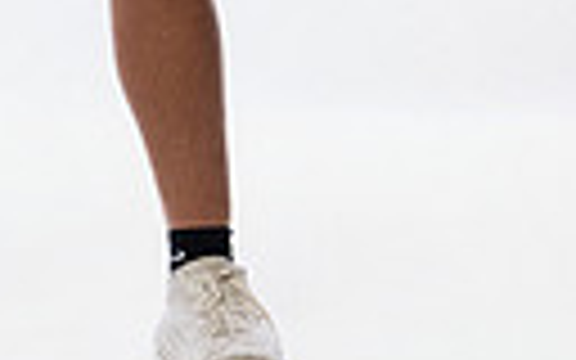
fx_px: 3924
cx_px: 9
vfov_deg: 5.1
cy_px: -504
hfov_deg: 8.4
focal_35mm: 250
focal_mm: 70
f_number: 5.6
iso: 640
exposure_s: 1/250
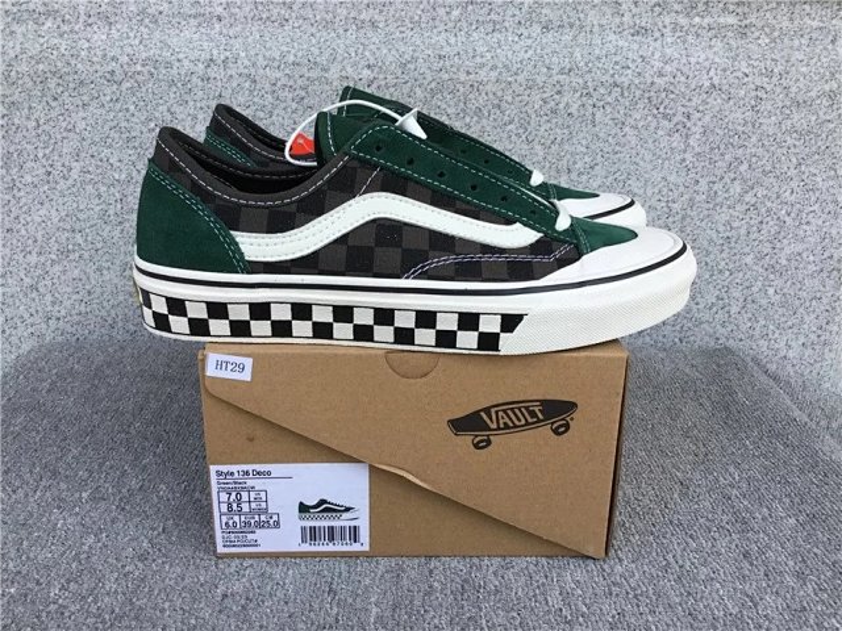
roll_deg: -0.6
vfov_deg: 45.4
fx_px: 754
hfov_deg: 58.4
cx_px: 421
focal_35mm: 31
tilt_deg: -17.2
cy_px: 316
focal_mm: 3.3
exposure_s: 1/364
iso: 25
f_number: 2.4
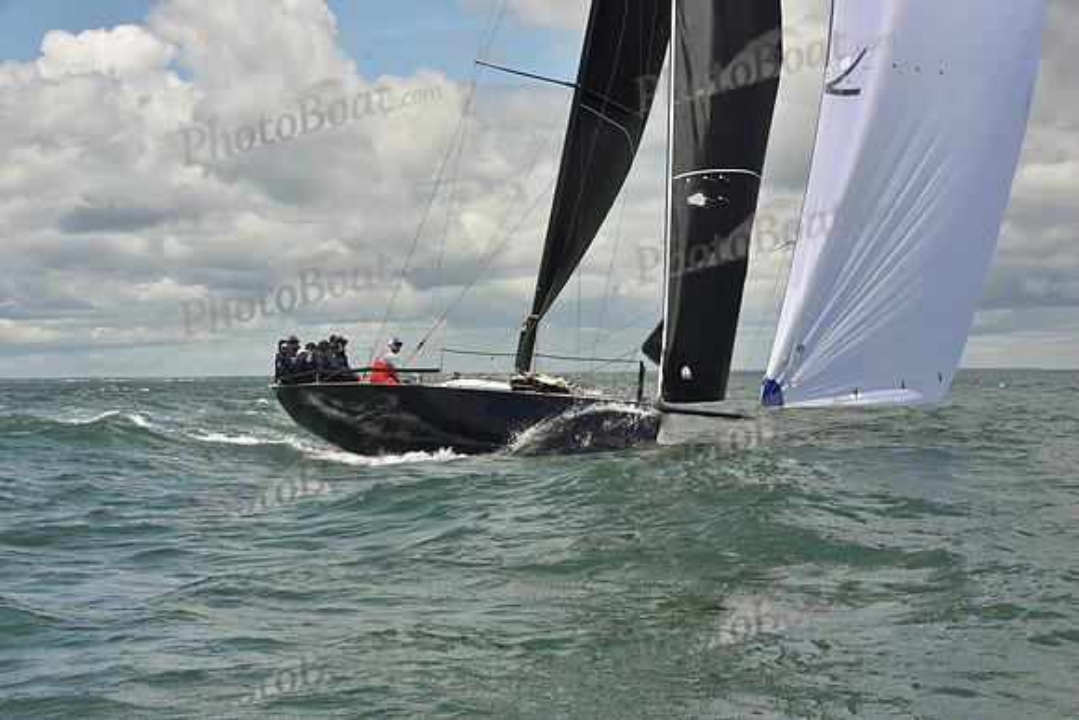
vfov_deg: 17.5
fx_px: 2338
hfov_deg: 26.0
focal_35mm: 78
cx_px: 540
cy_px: 360
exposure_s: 1/800
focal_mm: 78
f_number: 11
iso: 320
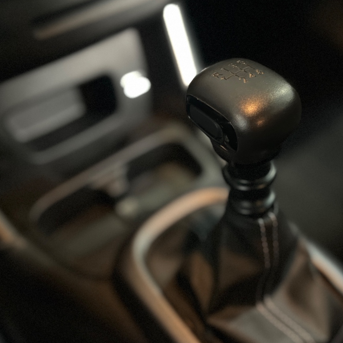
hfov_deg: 38.1
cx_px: 260
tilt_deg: -47.2
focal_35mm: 43
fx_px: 482
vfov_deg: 39.2
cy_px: 164
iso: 1000
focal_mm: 5.1
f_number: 1.6
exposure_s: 1/20
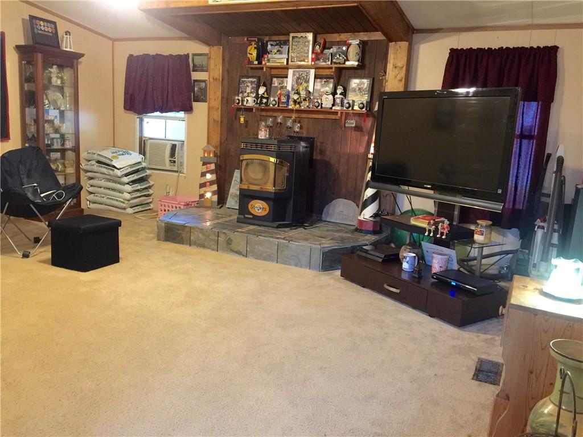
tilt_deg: -9.8
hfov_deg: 61.7
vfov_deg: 48.2
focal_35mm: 29
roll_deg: -3.9
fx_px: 488
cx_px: 292
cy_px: 218
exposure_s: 1/4
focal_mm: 4.15
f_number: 2.2
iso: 125
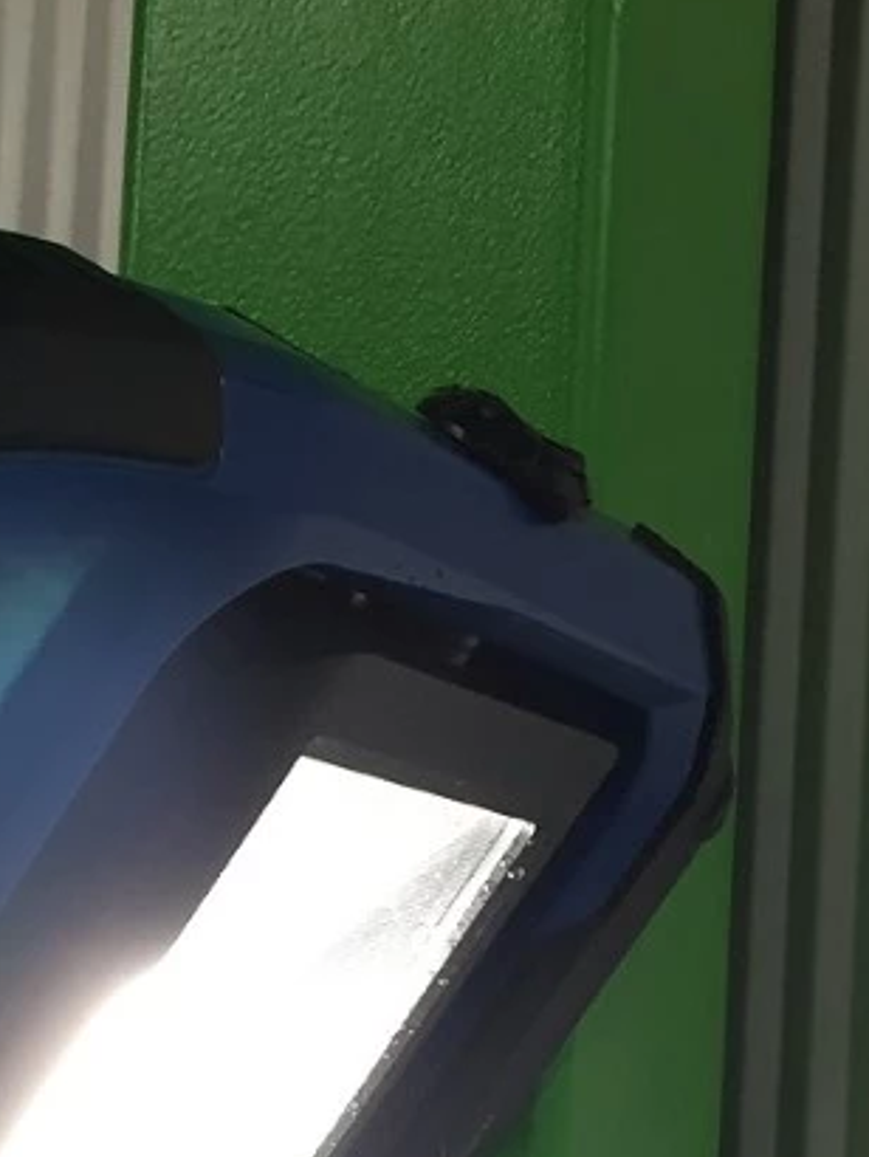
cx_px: 52
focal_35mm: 106
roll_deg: -3.4
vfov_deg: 18.4
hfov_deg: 13.8
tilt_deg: +3.4
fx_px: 3544
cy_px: 878
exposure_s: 1/33
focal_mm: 4.15
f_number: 2.2
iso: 32
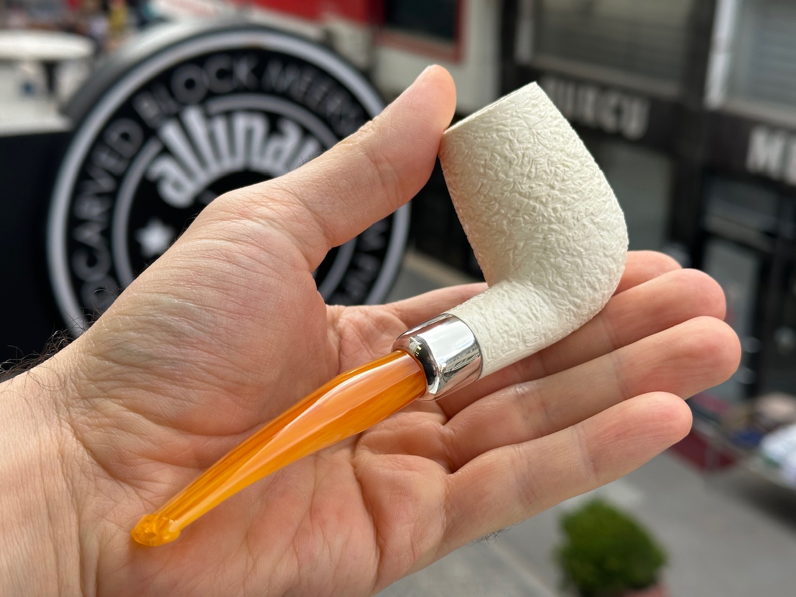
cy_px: 298
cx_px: 398
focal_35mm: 48
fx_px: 1104
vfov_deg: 30.3
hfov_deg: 39.7
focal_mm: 6.86
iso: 64
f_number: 1.78
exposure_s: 1/919
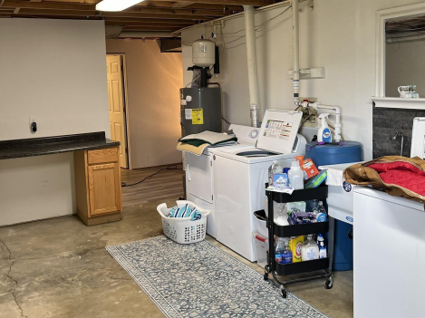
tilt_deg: -4.7
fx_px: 454
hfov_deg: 50.0
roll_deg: +2.2
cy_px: 120
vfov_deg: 38.4
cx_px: 240
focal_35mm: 37
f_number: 1.6
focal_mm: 5.1
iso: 125
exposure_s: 1/120
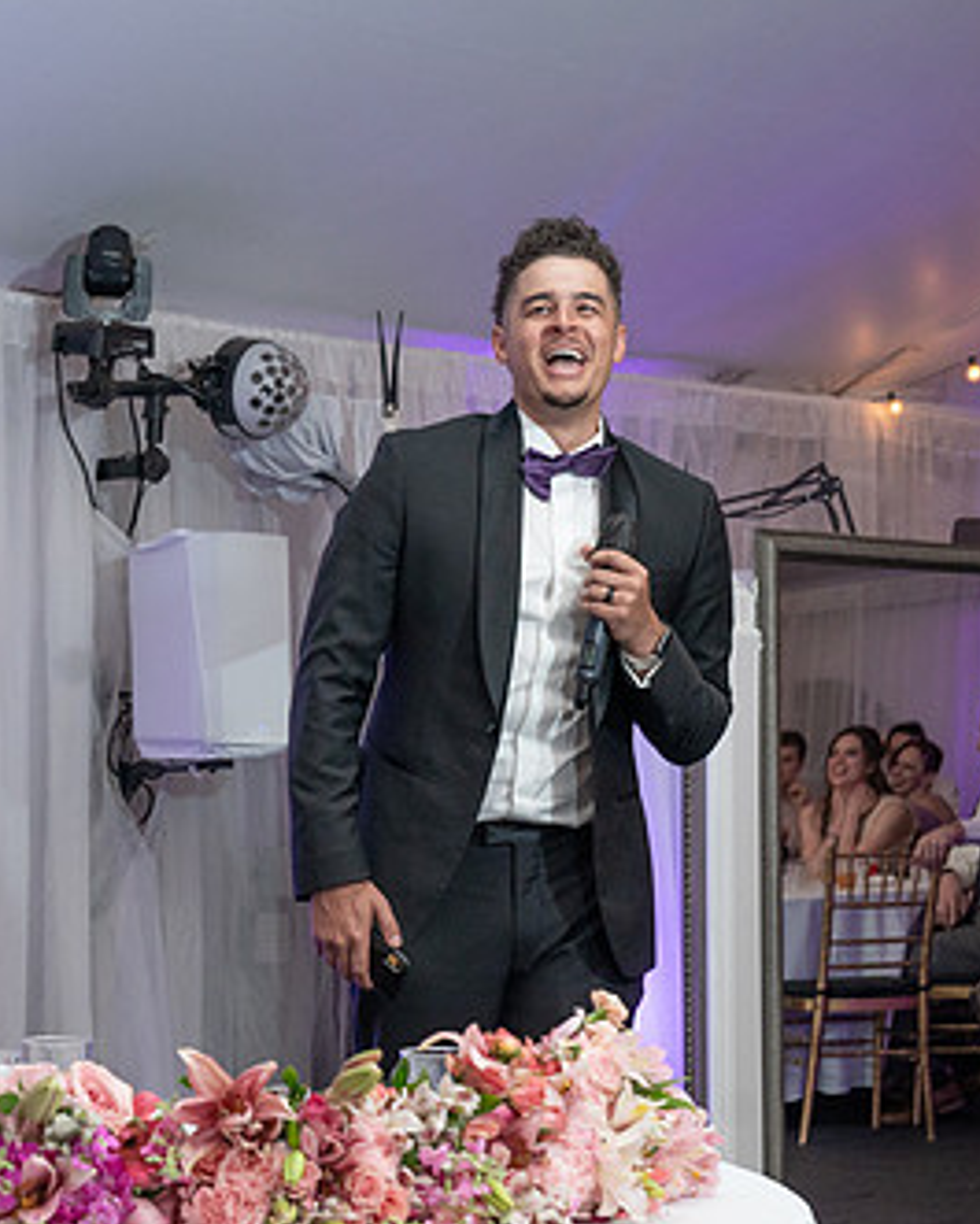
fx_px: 3225
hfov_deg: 16.9
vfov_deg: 21.5
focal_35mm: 89
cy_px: 753
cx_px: -13
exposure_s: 1/100
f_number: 5.6
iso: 2000
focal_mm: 49
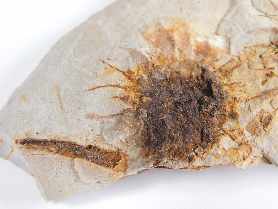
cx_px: 139
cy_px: 104
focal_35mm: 80
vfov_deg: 18.4
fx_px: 642
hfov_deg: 24.4
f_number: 4.4
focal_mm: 14.2
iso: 125
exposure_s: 1/80
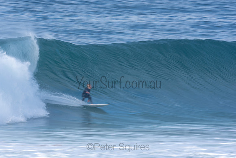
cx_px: 118
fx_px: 4918
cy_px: 79
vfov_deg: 1.8
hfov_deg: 2.7
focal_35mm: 750
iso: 100
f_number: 20
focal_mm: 500
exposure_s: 1/30
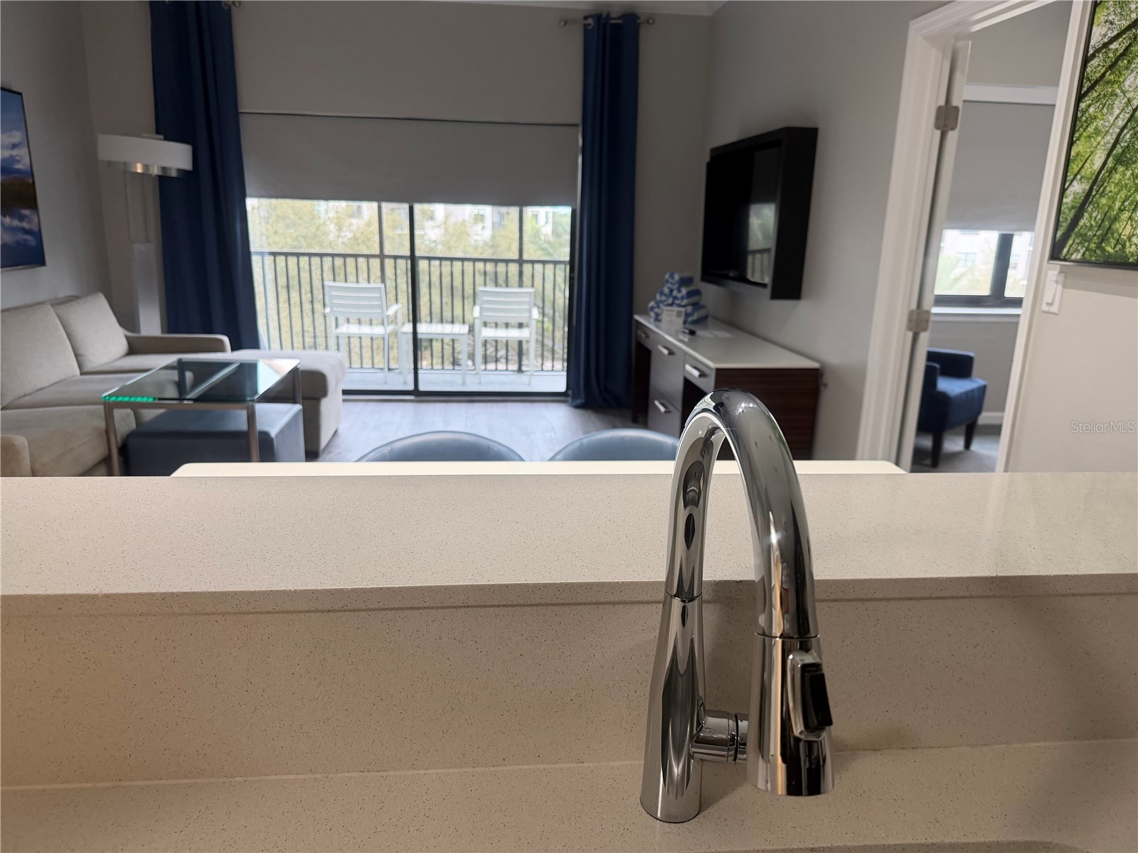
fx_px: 789
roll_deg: -1.4
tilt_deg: -15.3
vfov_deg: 56.8
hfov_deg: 71.6
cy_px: 426
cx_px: 569
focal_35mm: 24
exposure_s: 1/60
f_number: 1.78
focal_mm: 6.76
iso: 200
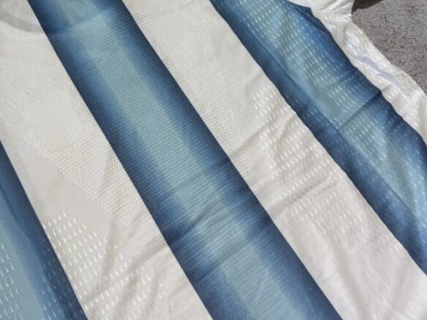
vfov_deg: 42.3
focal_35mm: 33
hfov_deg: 55.4
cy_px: 106
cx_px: 214
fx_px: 407
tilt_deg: -64.3
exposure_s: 1/100
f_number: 1.78
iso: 50
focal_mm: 6.76
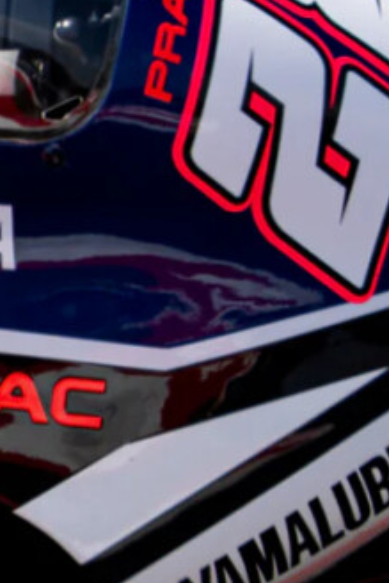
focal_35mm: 3067
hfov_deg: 0.4
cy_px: 487
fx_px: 49655
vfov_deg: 0.7
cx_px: -1035
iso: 100
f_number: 4.5
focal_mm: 400
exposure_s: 1/1000
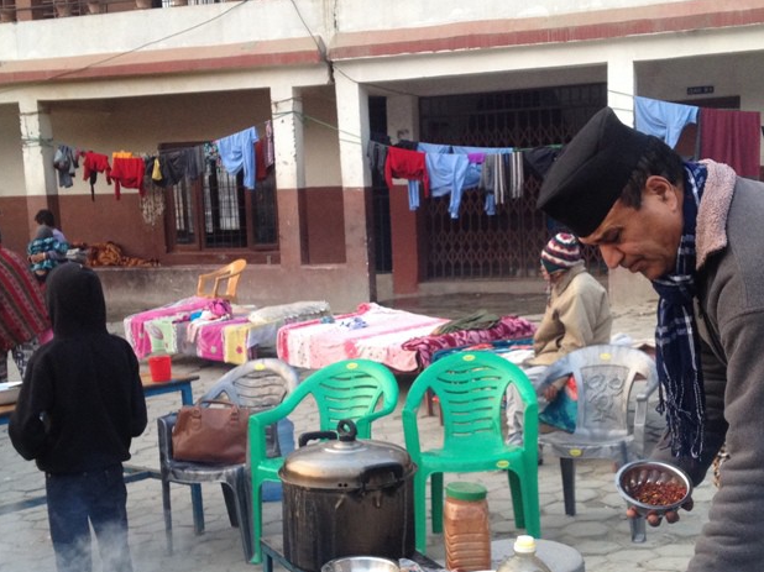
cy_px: 353
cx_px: 409
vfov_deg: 25.1
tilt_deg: -11.2
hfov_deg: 33.2
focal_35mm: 58
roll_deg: +1.7
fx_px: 1280
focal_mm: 4.28
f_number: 2.4
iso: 80
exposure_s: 1/120
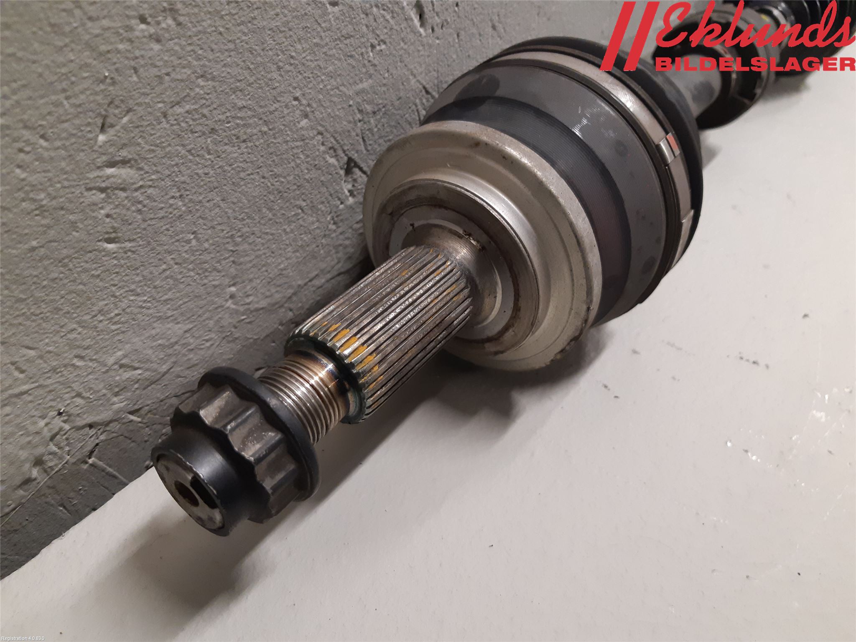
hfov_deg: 67.3
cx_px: 428
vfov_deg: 53.1
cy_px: 321
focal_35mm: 26
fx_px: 643
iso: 200
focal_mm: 3.93
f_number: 1.7
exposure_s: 1/50
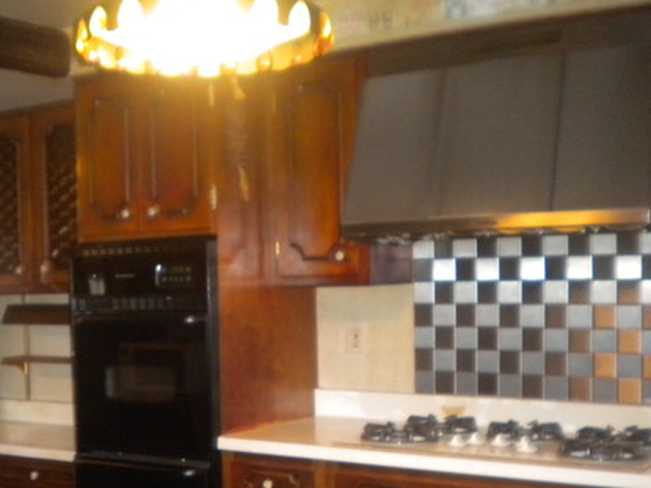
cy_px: 362
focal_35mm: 54
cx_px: 174
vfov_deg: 26.7
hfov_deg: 34.9
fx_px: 1015
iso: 403
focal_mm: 6.3
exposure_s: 1/30
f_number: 3.1
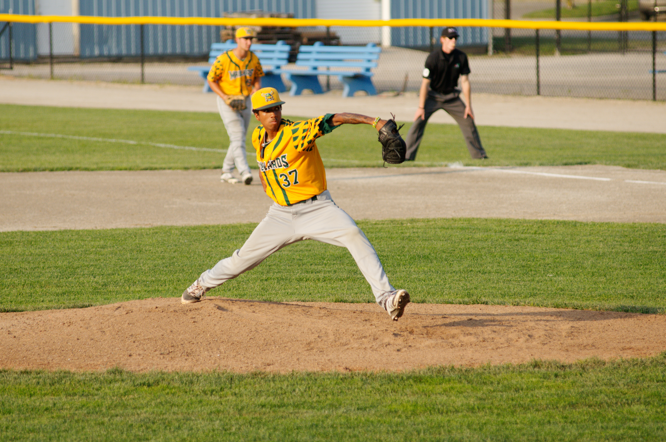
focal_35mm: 300
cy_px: 221
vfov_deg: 4.6
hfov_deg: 6.9
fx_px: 5543
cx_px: 333
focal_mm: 200
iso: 400
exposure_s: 1/1250
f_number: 5
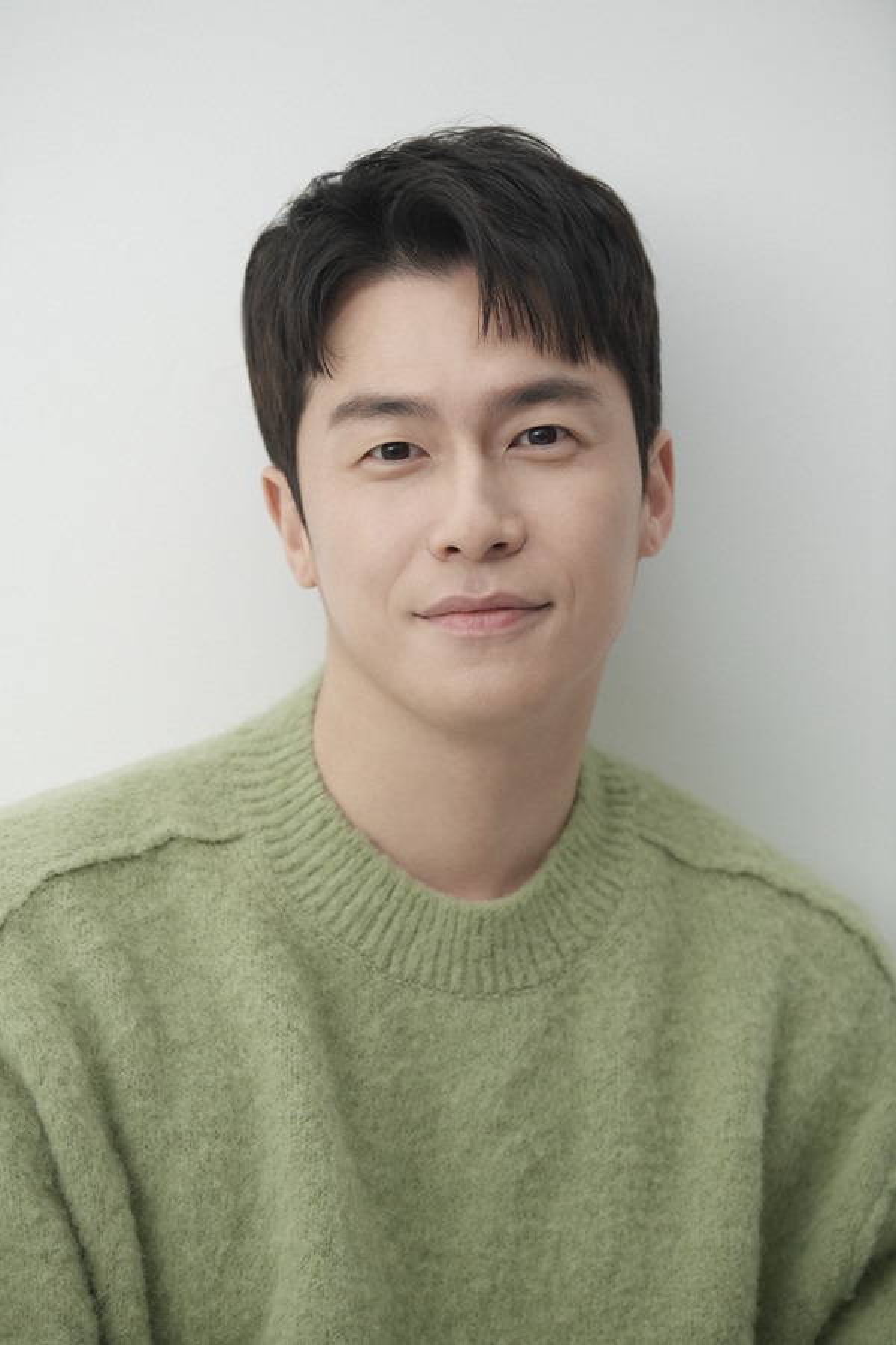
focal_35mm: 160
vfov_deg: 12.8
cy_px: 672
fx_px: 5973
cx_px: 448
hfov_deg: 8.6
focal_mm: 160
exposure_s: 1/125
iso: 100
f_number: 3.5
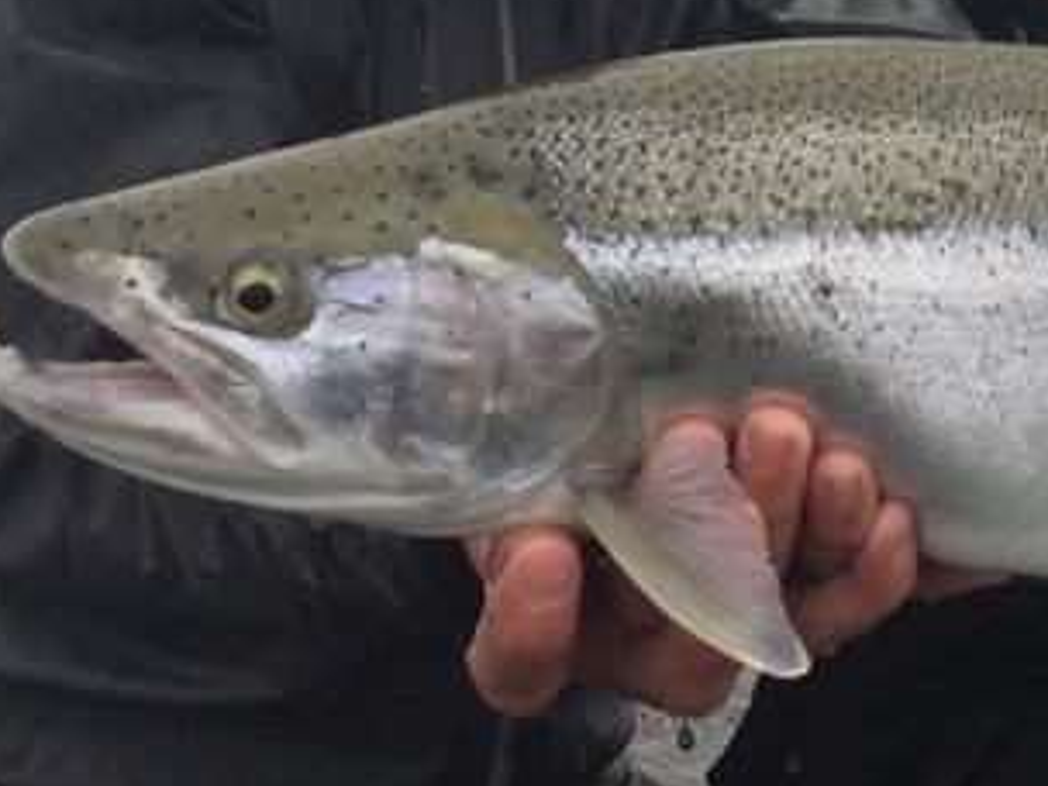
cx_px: 862
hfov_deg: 30.8
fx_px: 1847
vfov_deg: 22.9
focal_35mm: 61
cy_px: -28
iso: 32
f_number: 2.2
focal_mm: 4.15
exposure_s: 1/262
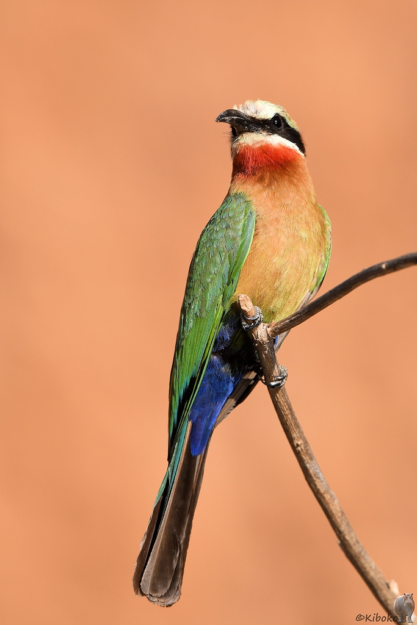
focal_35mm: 1050
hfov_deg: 1.3
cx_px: 208
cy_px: 312
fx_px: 18236
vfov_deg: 2.0
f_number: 7.1
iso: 400
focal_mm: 700
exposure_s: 1/1250
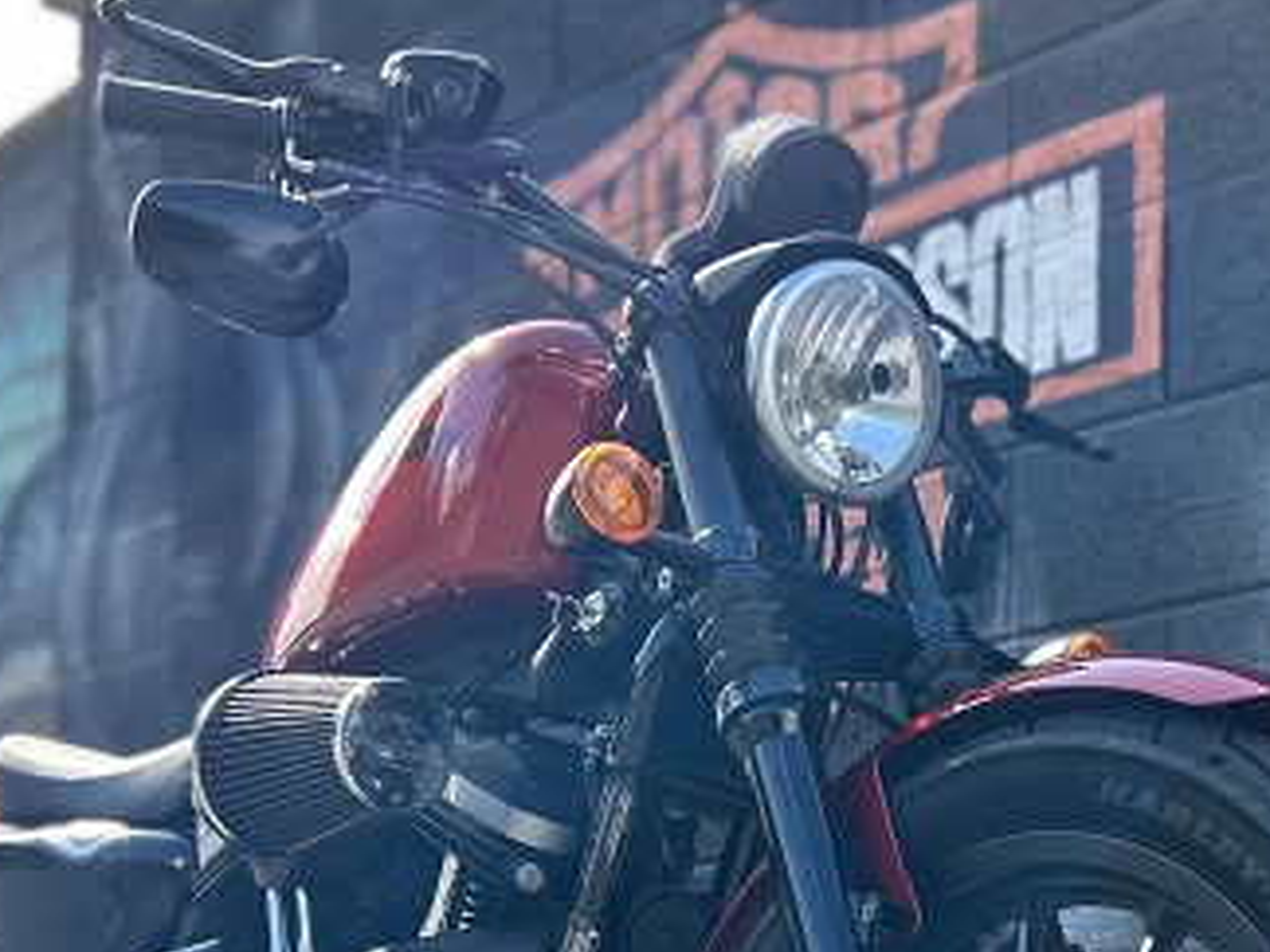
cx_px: 839
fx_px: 2385
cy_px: 1024
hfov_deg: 29.6
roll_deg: -0.5
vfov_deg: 21.5
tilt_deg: +2.1
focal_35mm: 65
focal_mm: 5.7
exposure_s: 1/687
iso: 50
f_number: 1.5
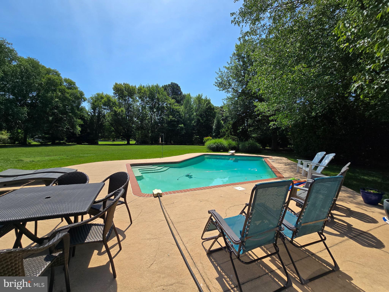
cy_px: 146
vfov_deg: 89.9
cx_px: 194
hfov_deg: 106.2
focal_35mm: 13
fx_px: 146
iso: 50
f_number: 2.2
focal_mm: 2.2
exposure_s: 1/2497
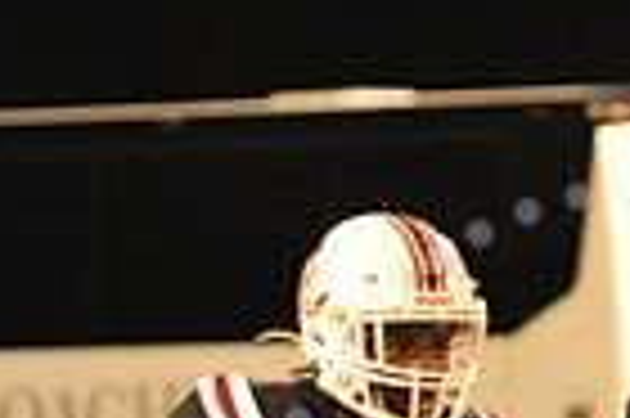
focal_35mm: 831
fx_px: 14525
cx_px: 675
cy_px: 598
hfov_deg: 2.5
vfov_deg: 1.6
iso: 5000
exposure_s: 1/160
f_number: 5
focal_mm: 200
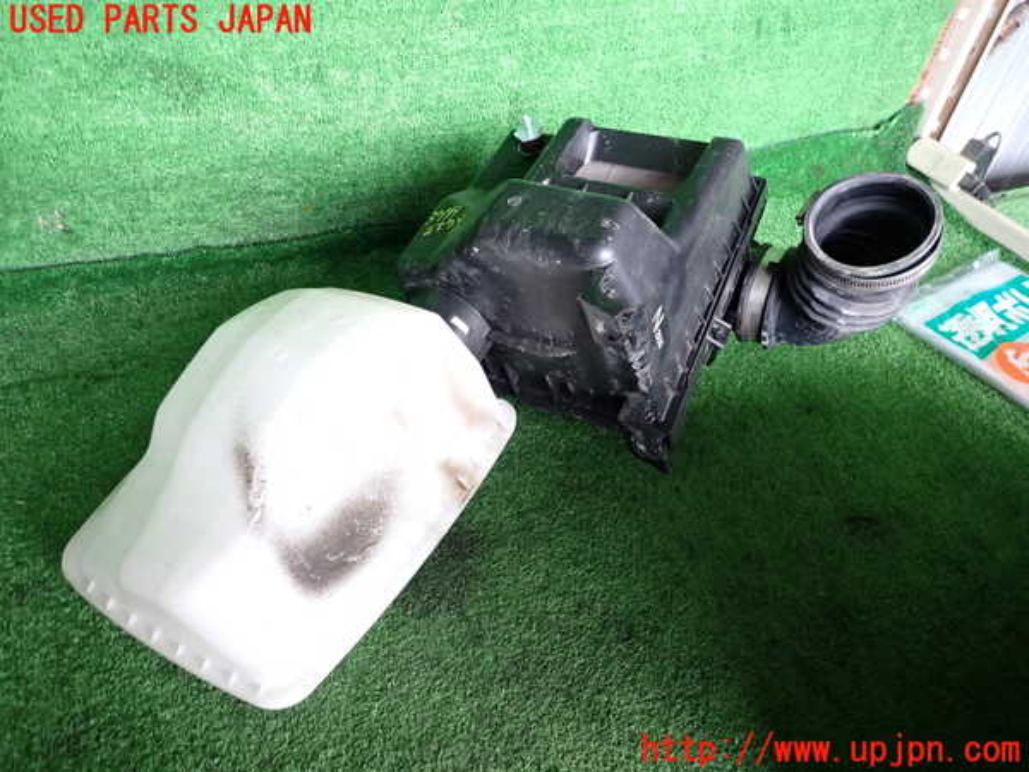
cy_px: 386
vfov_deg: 54.9
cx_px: 514
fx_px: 743
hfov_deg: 69.4
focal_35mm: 25
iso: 400
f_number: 2
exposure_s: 1/30
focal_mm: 4.5
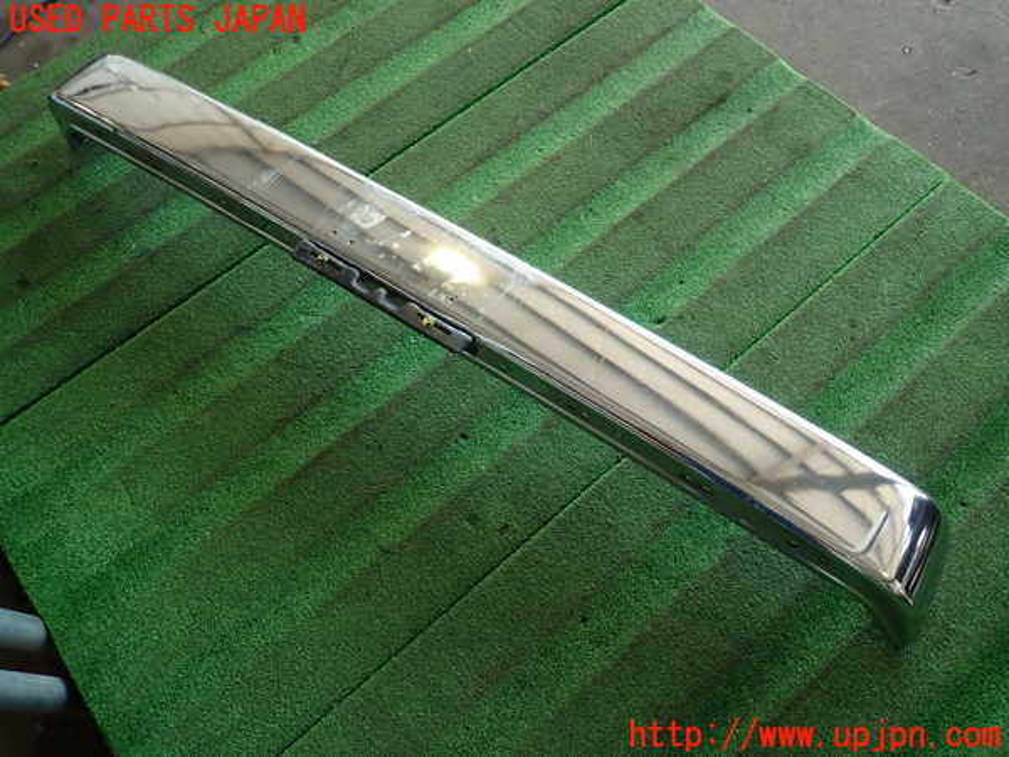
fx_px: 729
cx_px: 504
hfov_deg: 69.4
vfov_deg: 54.9
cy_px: 378
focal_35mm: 25
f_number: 2
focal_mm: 4.5
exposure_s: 1/60
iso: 125
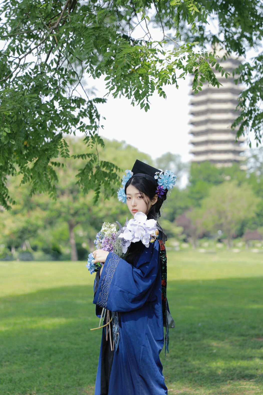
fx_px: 822
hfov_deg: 18.2
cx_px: 132
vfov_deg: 27.0
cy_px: 198
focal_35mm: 75
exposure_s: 1/500
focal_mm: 70
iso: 100
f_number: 2.8
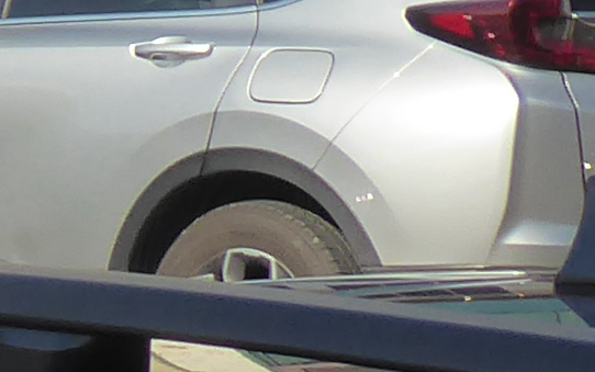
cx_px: -1001
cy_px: -433
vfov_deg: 3.6
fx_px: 5839
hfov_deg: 5.6
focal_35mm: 360
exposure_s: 1/640
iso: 125
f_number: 3.9
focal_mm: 7.8
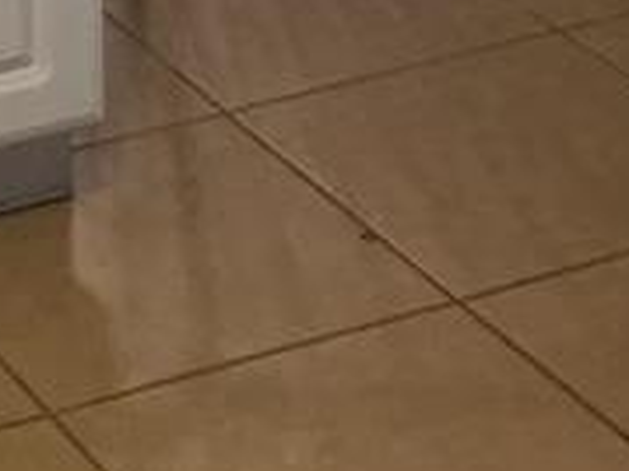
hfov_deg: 11.7
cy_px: -605
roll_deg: +1.4
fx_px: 3014
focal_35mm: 166
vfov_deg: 8.3
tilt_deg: -13.9
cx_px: -56
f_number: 2.2
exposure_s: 1/30
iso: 125
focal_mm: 4.15
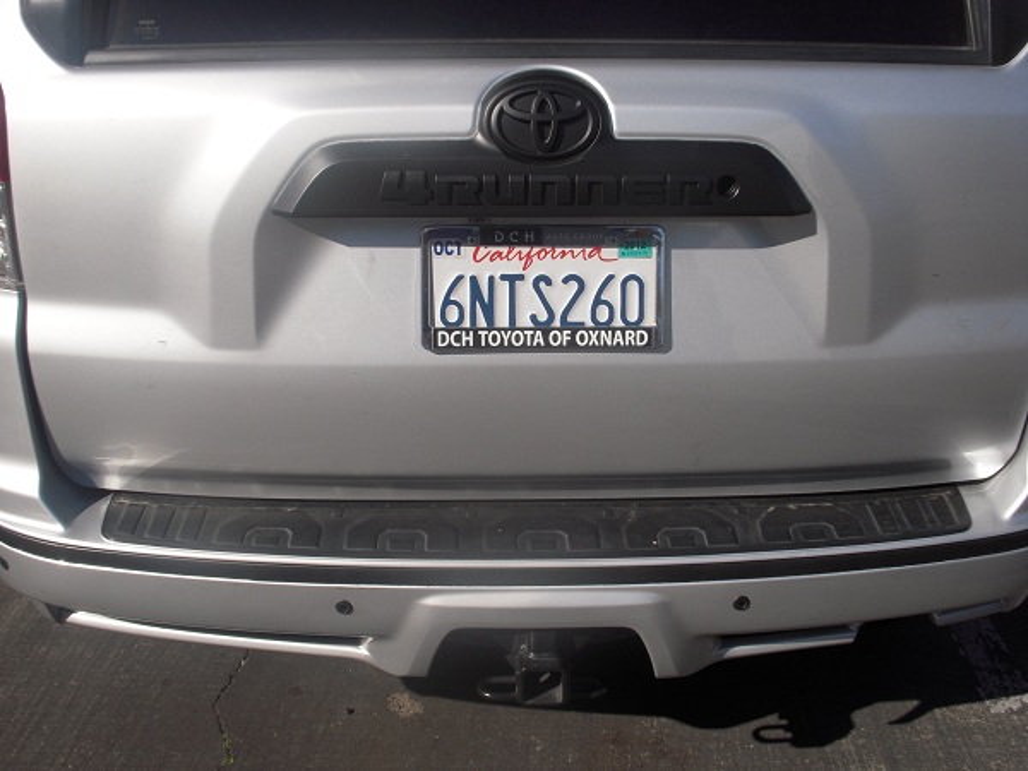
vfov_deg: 37.7
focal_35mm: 38
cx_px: 514
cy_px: 386
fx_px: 1128
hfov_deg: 49.0
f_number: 6.6
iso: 100
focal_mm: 6.3
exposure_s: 1/320
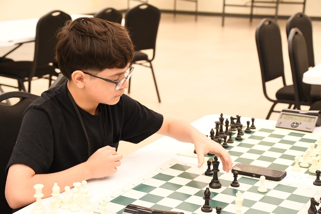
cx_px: 160
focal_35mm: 72
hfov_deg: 28.1
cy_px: 107
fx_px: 642
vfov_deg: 18.9
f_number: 5.6
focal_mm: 48
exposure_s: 1/160
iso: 3200
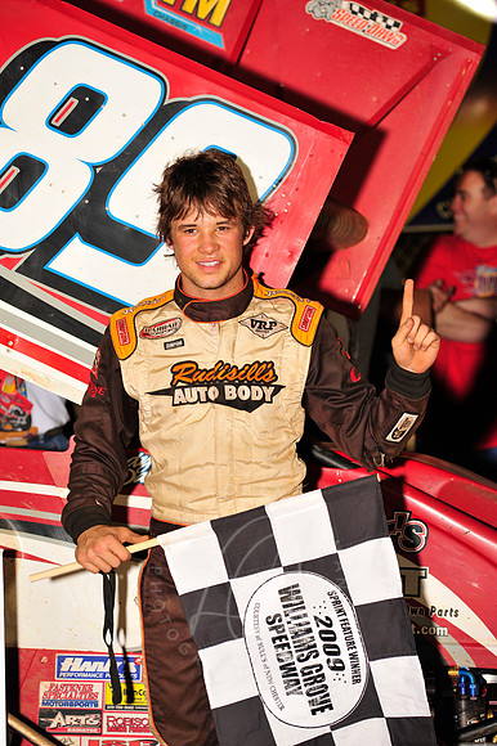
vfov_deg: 13.3
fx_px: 3213
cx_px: 248
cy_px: 373
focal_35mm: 155
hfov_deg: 8.8
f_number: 5.6
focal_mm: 155
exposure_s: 1/250
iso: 500
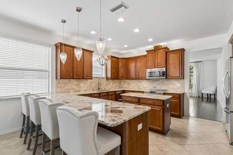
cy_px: 82
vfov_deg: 73.6
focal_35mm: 16
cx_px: 110
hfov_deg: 96.7
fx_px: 103
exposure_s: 1/6
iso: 100
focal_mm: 10
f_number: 7.1
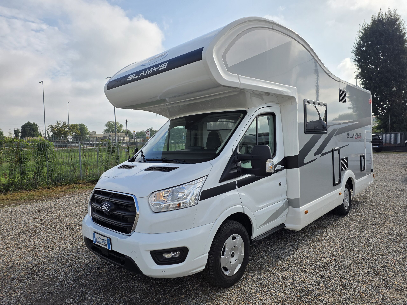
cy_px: 152
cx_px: 204
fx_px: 270
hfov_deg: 73.9
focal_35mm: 23
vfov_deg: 58.9
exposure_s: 1/7944
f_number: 1.7
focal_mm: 6.25
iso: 64
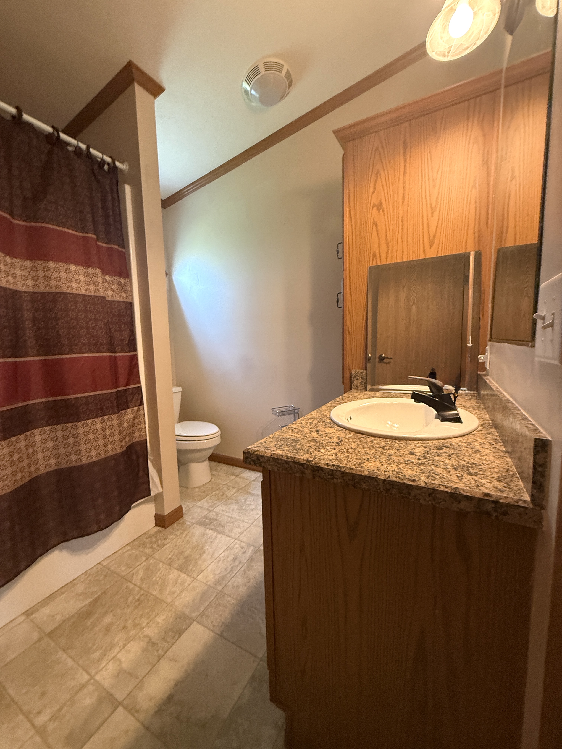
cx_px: 281
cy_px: 374
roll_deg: -1.5
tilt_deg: -7.6
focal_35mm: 14
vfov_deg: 102.1
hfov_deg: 85.7
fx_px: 303
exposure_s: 1/60
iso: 320
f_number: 2.2
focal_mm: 2.22
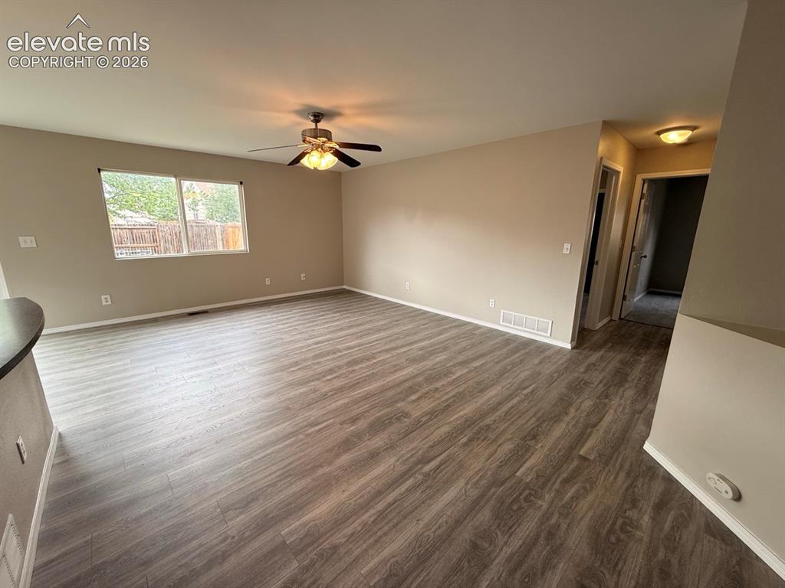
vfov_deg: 85.7
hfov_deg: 102.1
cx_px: 392
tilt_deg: -12.1
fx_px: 317
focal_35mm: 14
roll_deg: -0.2
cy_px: 294
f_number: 2.2
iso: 100
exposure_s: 1/120
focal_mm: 2.22
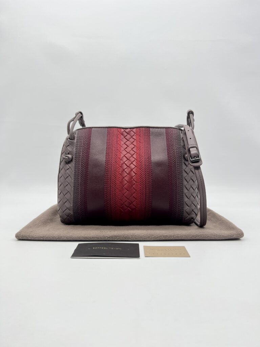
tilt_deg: -4.2
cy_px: 174
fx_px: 260
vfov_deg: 67.3
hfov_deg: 53.1
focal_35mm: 26
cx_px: 130
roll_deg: -0.5
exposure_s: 1/108
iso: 32
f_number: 1.5
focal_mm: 5.7
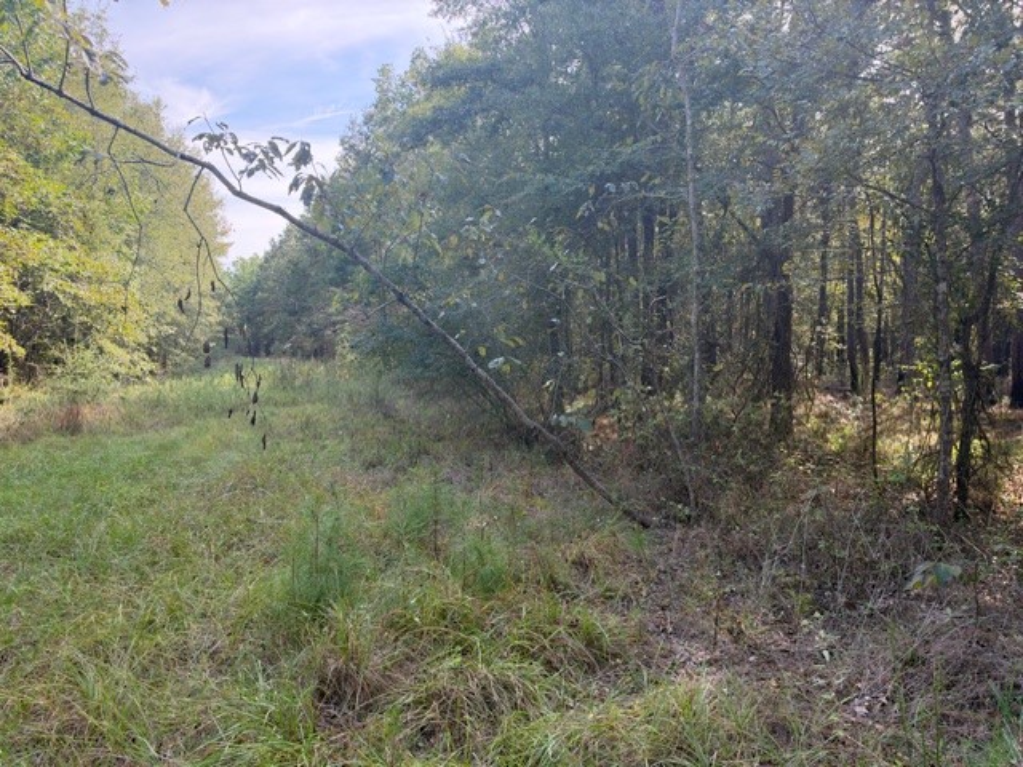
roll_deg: +0.4
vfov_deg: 56.8
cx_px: 512
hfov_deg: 71.6
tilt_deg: -2.5
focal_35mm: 24
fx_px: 709
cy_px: 384
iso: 80
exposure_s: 1/394
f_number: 1.8
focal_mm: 6.93
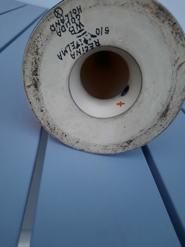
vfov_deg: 69.4
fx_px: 178
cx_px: 92
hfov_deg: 54.9
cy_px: 124
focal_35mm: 25
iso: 1000
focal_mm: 4.6
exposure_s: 1/20
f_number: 2
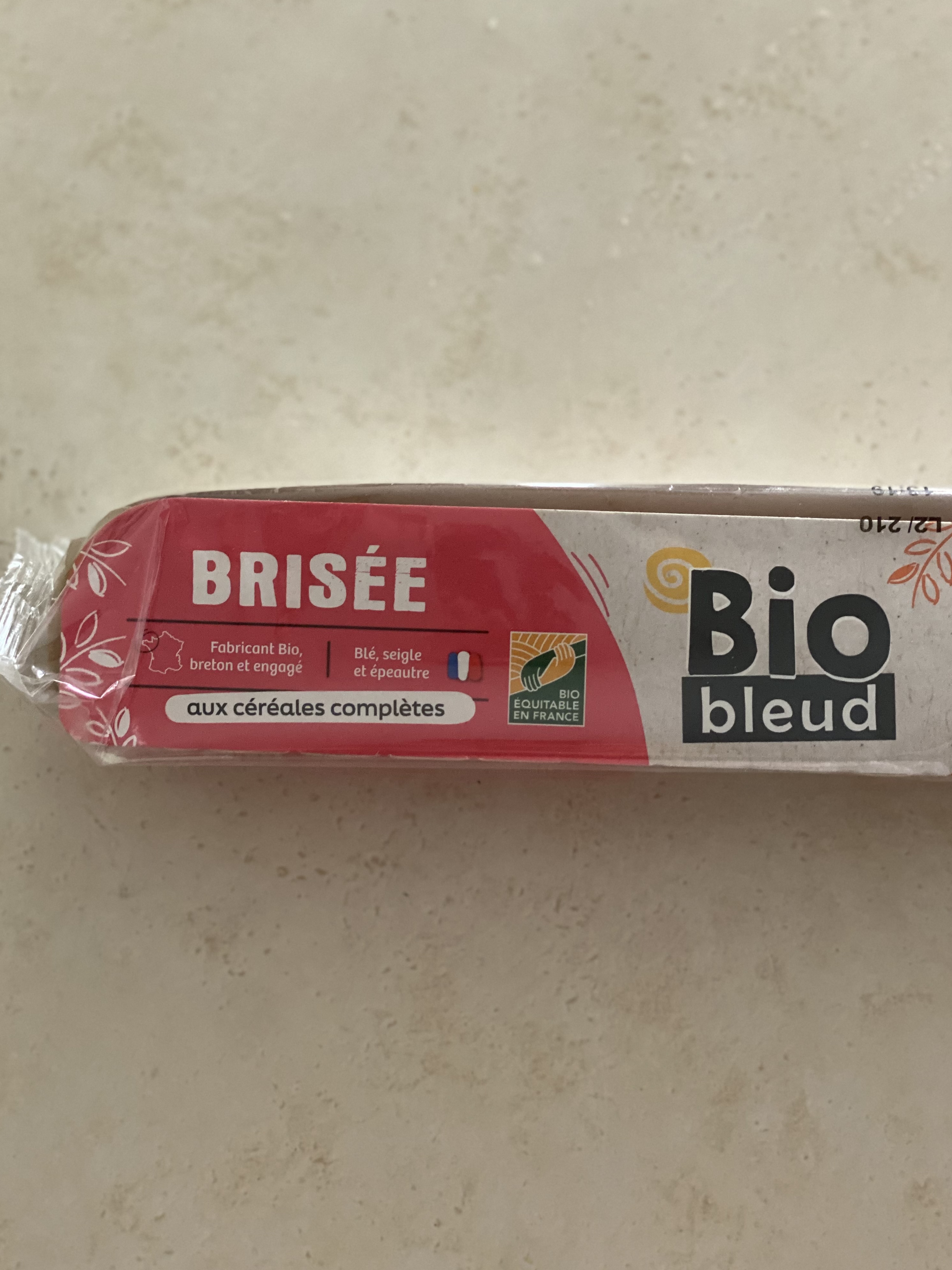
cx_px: 473
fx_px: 1943
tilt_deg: -79.9
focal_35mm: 53
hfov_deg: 27.5
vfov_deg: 36.2
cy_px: 634
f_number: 2
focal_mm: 6
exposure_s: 1/40
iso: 400
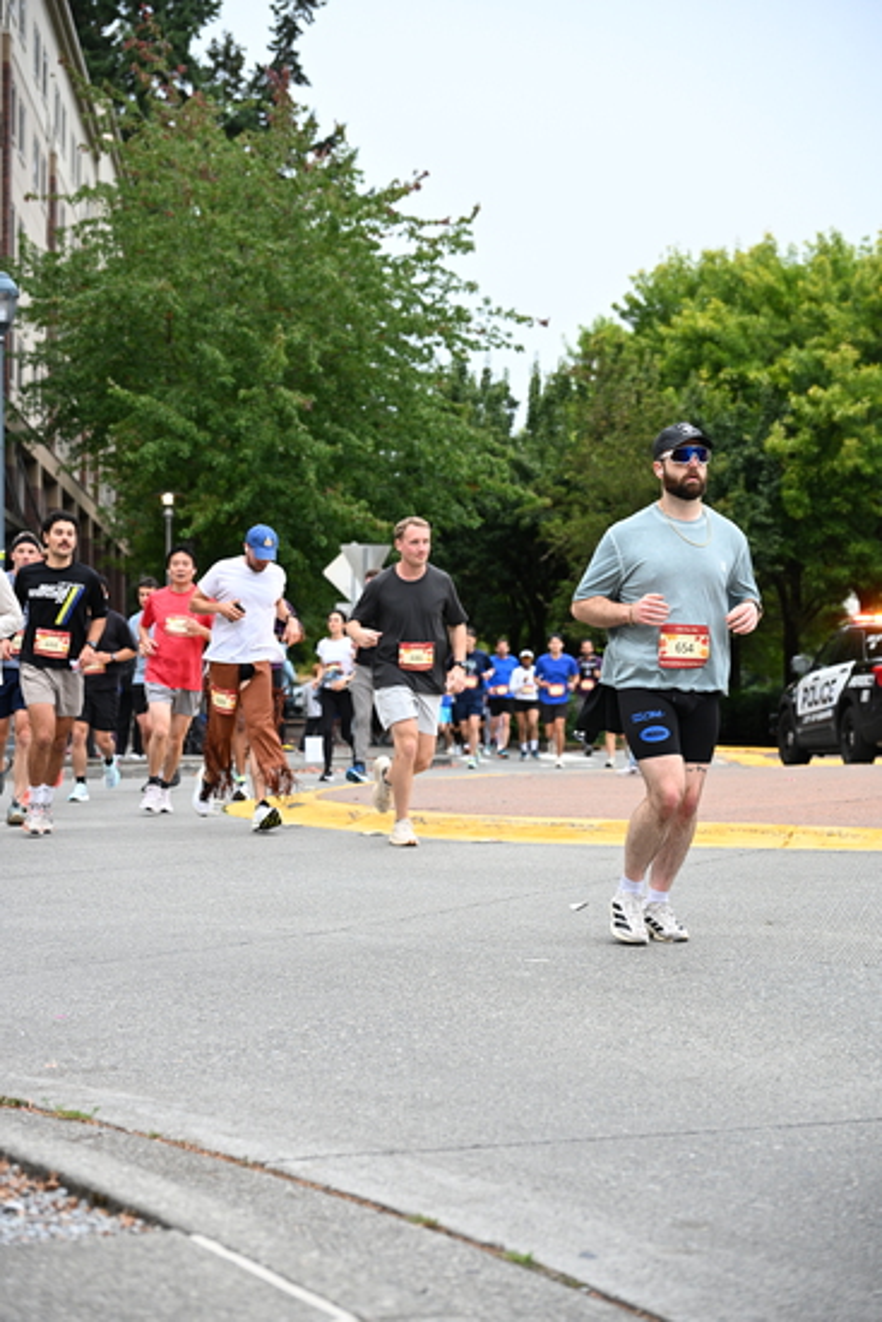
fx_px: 2534
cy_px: 661
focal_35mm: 69
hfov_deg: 19.7
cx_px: 441
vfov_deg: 29.2
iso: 1600
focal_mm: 69
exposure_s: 1/800
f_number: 4
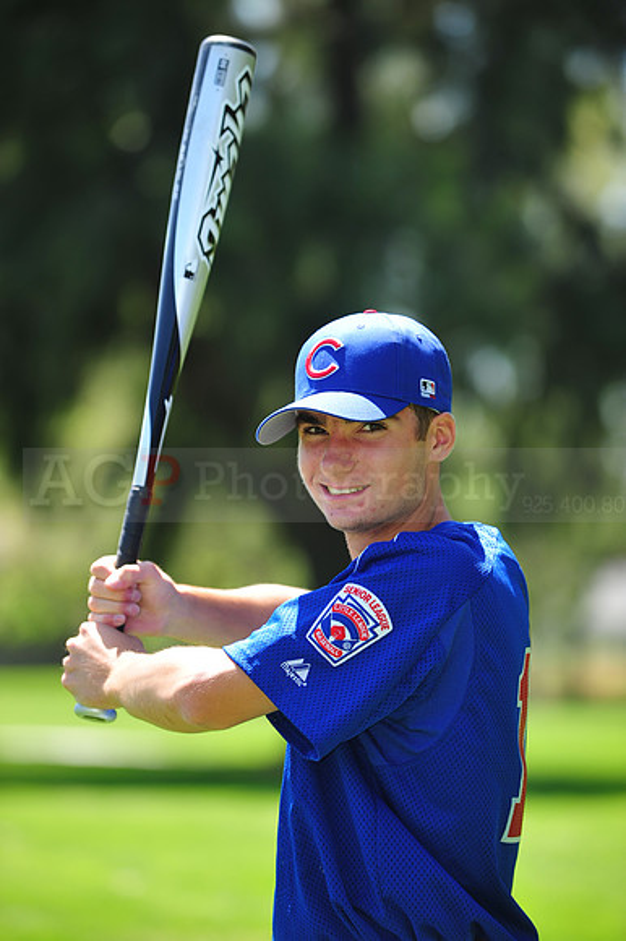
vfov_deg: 10.3
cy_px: 470
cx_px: 313
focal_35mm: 200
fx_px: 5222
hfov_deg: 6.9
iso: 200
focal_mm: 200
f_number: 4.5
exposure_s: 1/400
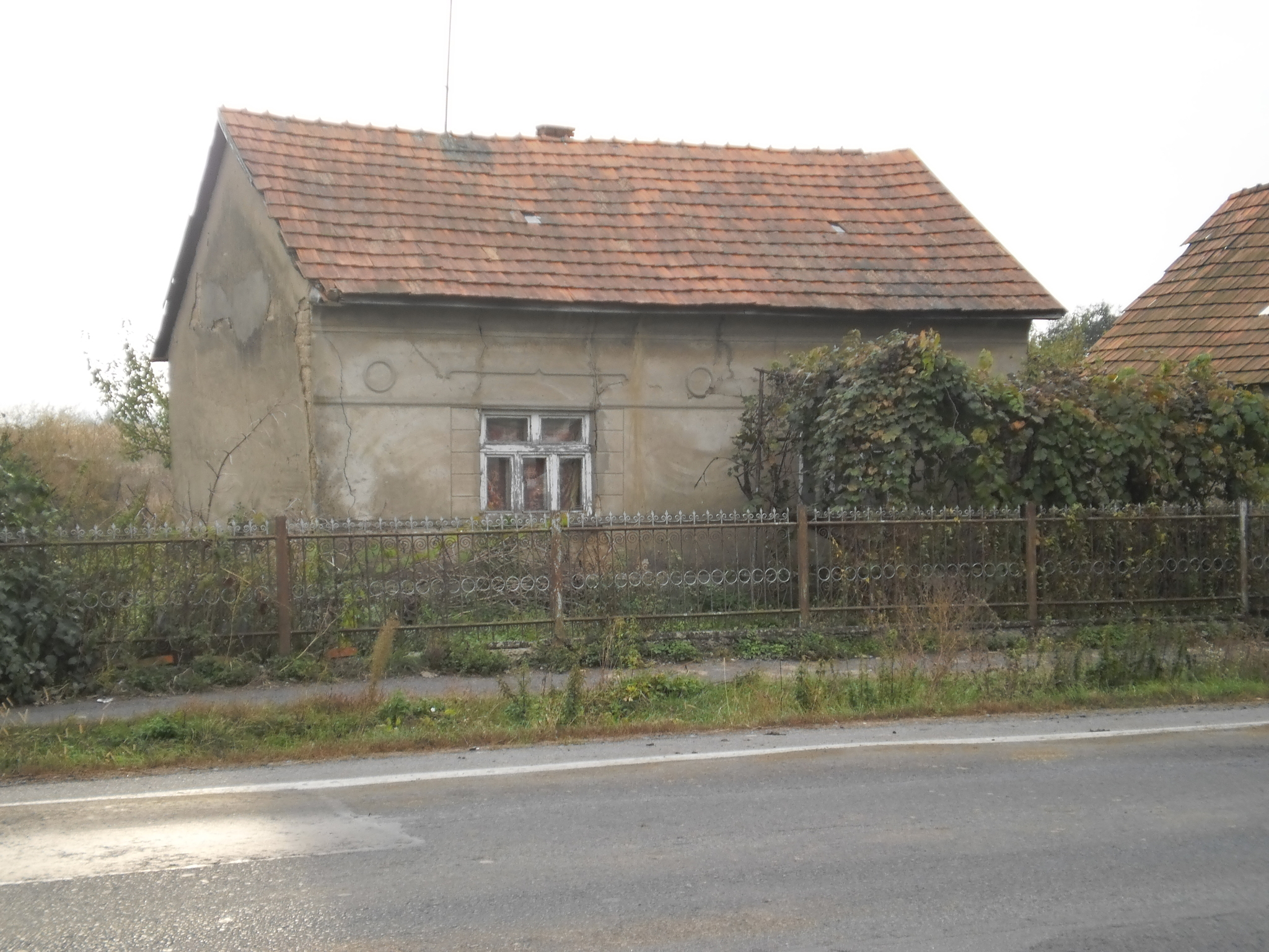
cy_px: 476
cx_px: 634
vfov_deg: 24.8
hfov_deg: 32.7
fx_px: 2163
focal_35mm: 59
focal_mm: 10.3
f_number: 4.2
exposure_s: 1/80
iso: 100
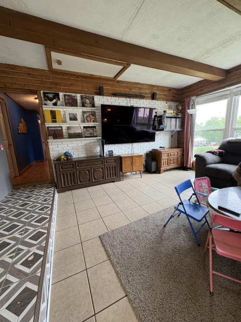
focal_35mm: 14
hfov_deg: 85.7
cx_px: 120
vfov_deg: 102.1
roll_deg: +2.3
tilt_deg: -9.3
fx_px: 130
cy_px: 161
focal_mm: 2.22
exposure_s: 1/60
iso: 160
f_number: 2.2
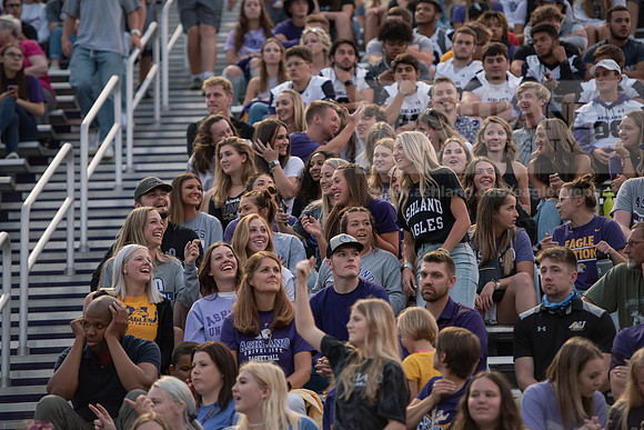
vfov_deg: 8.1
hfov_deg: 12.1
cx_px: 322
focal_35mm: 170
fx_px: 3042
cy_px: 215
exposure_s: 1/800
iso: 2000
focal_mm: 170
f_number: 3.2
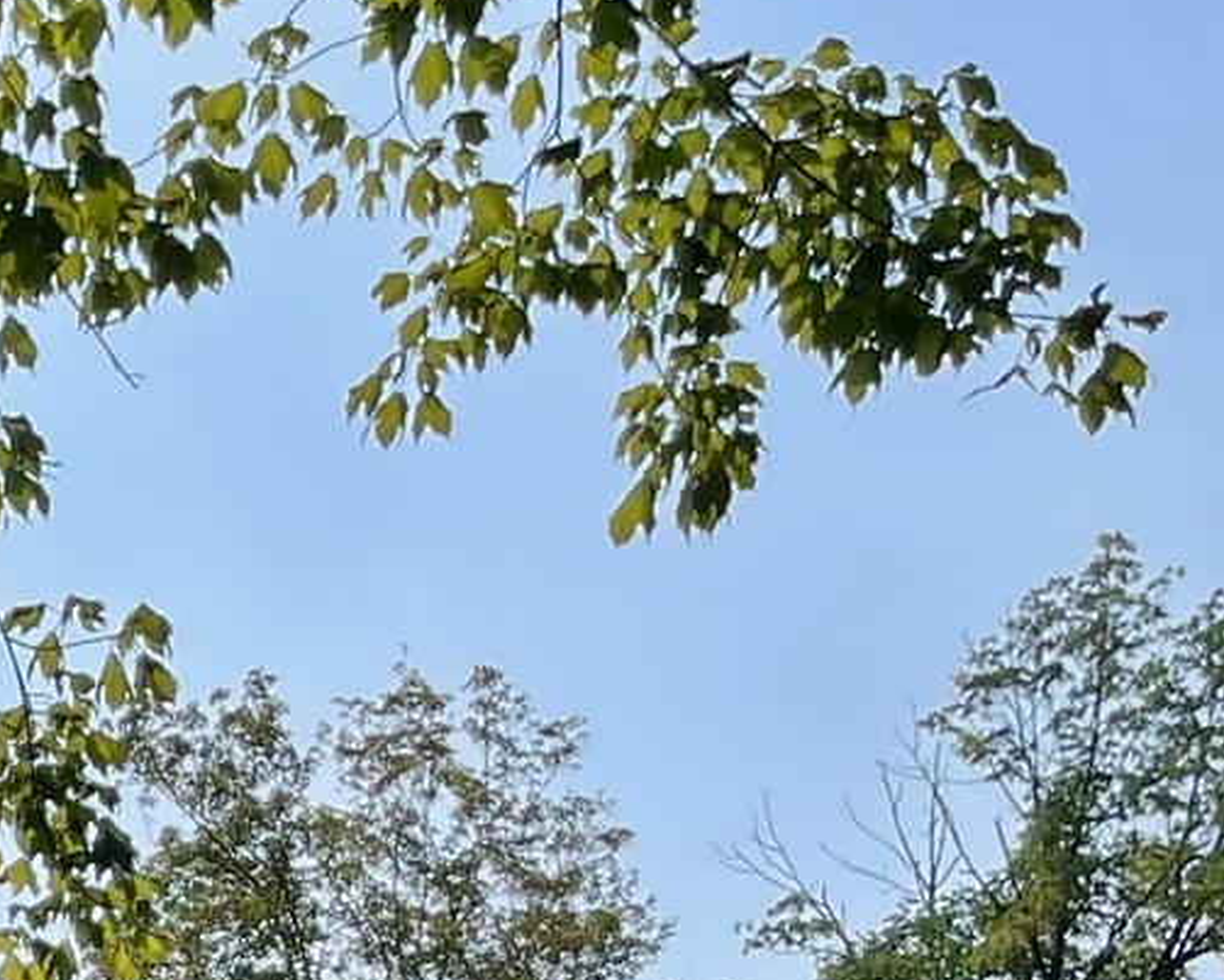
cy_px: 2538
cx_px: -529
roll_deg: -1.1
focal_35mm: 112
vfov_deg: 11.0
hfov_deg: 15.9
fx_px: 4059
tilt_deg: +0.1
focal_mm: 5.1
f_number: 1.6
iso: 32
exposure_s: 1/3448
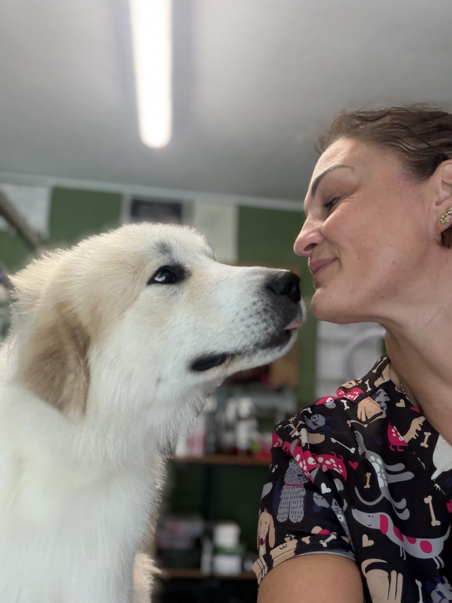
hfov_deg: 46.8
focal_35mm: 30
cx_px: 226
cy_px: 302
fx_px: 522
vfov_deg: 60.0
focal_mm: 2.71
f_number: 1.9
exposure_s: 1/100
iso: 125
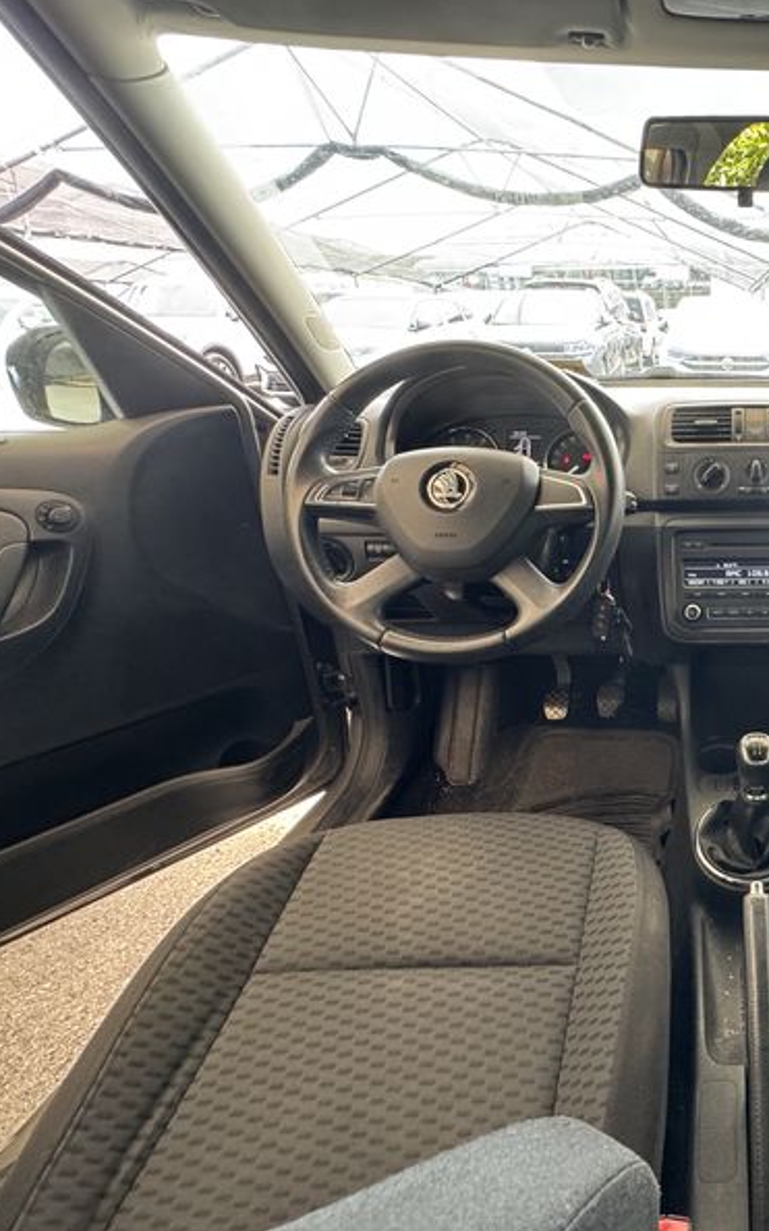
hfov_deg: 49.8
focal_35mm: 20
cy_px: 611
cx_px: 750
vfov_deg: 85.1
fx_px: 671
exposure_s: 1/99
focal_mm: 2.22
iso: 320
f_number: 2.2
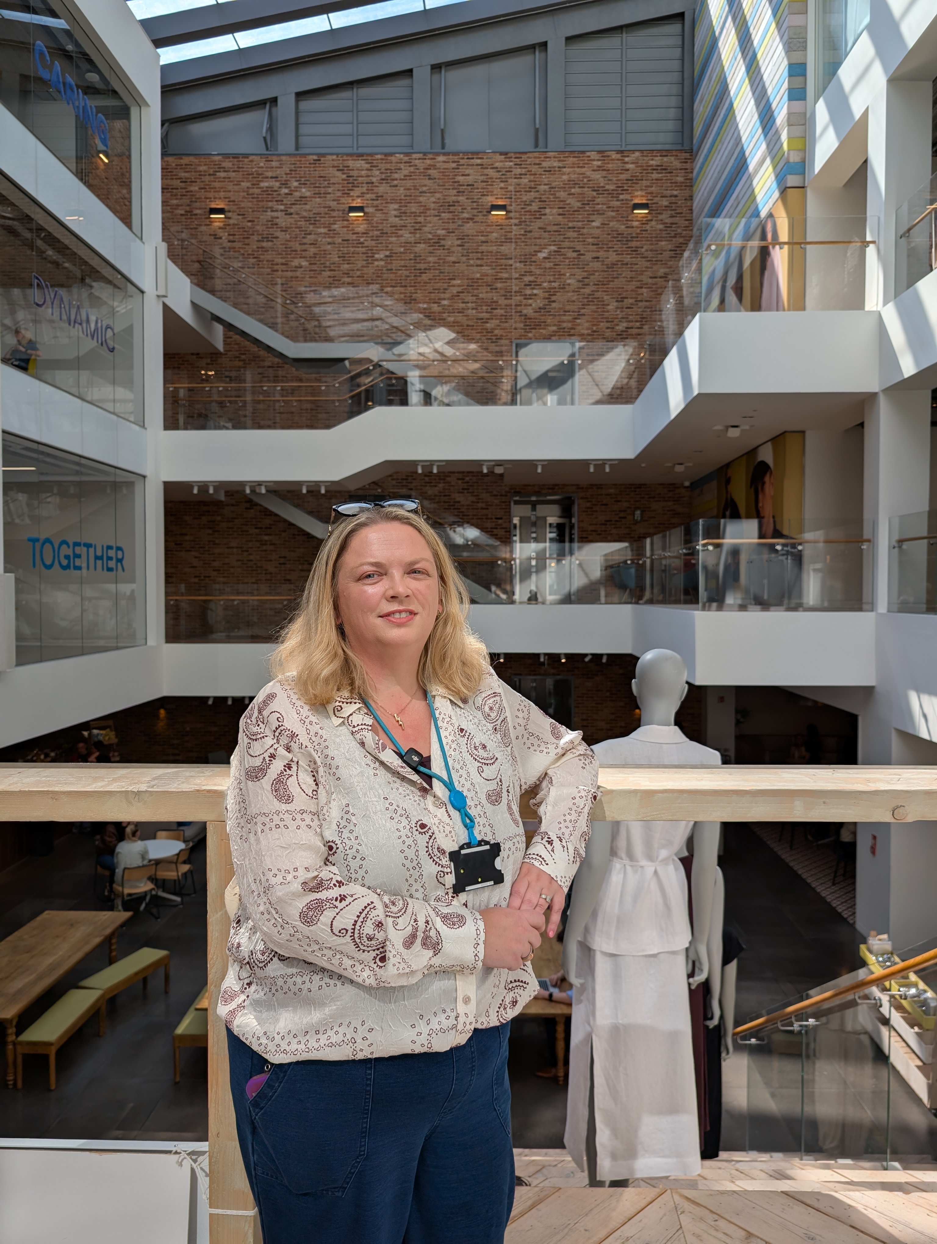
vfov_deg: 71.5
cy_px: 622
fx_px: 864
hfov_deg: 56.9
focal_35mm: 24
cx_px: 468
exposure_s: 1/423
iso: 17
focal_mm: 6.9
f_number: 1.68
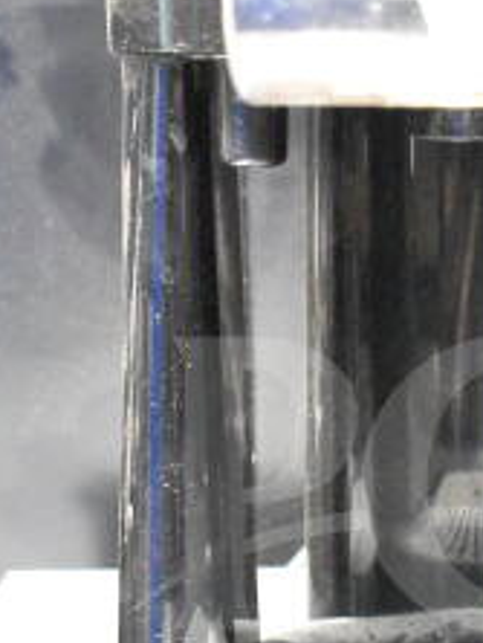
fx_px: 1764
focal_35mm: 95
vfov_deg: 20.3
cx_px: 431
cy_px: 566
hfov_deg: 15.4
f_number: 3.8
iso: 18000
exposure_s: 1/40
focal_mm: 24
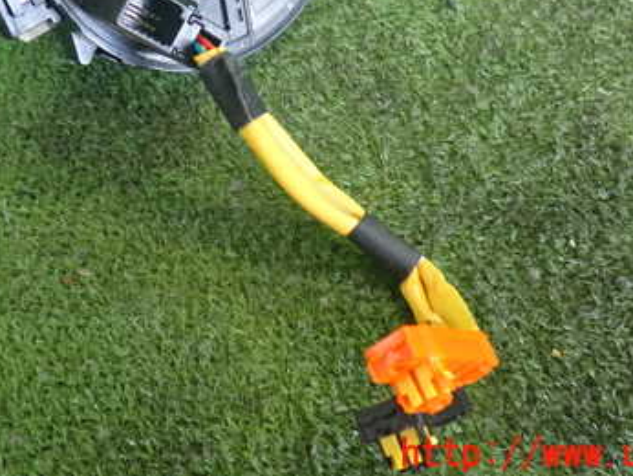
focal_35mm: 52
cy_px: 66
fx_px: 952
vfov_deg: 27.3
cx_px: 265
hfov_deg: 36.7
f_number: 2.3
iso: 250
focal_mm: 5.4
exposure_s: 1/30
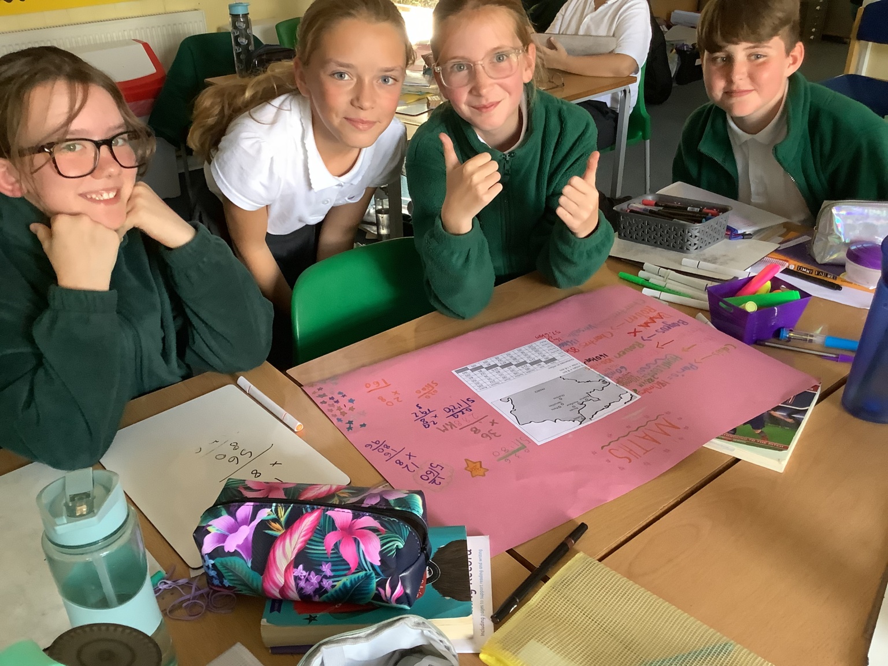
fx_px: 795
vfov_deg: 45.4
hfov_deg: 58.4
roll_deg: +0.7
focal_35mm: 31
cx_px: 444
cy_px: 333
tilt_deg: -32.1
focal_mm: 3.3
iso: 200
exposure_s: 1/60
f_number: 2.4
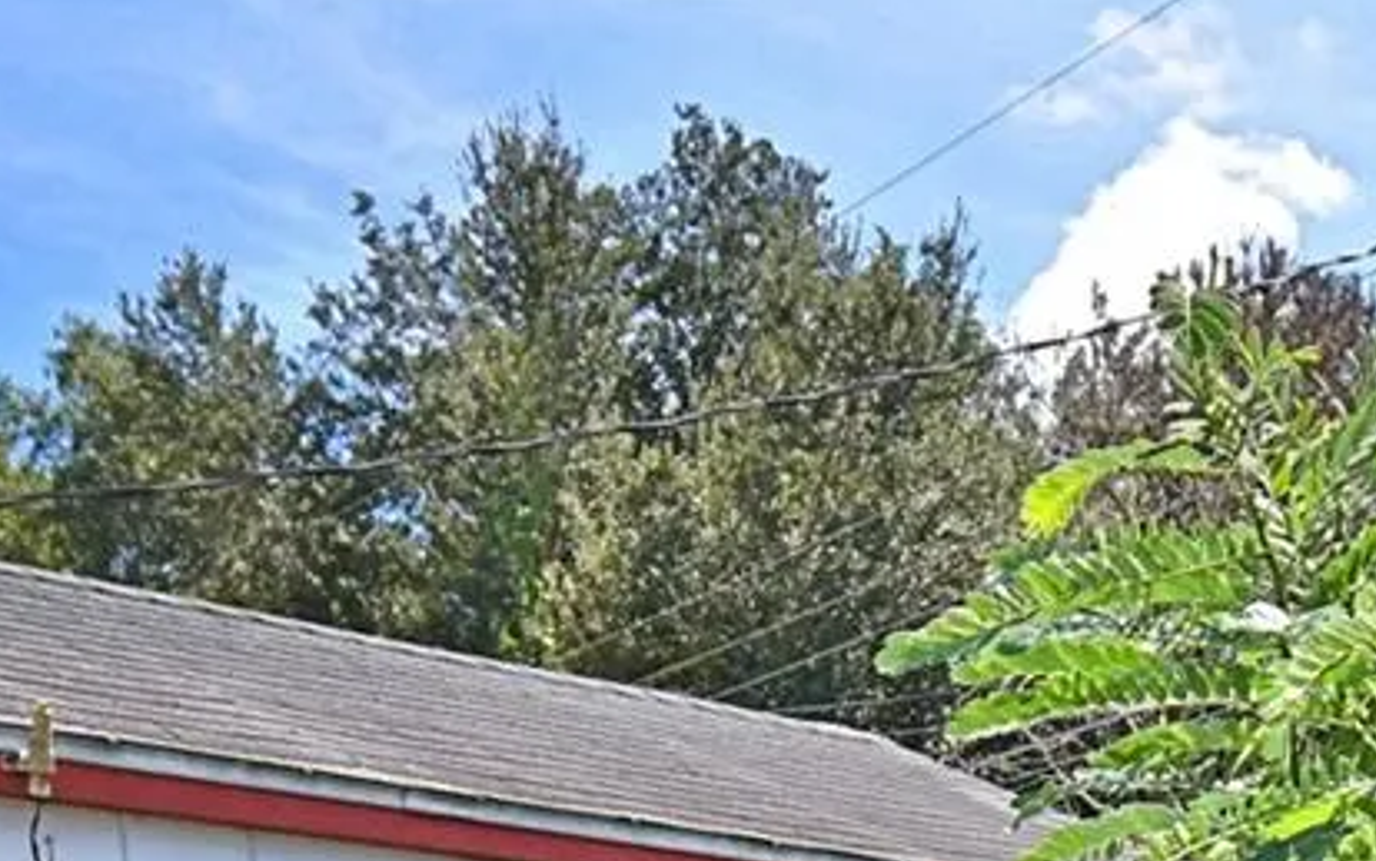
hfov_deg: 32.6
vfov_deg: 17.6
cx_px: 1270
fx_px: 2213
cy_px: 1569
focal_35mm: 59
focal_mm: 10
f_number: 4.5
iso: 100
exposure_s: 1/500
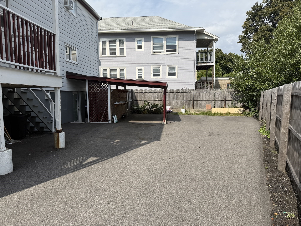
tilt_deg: -2.5
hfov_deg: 71.6
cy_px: 113
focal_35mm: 24
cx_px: 150
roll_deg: +0.0
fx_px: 209
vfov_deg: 56.8
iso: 80
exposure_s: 1/4975
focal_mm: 6.76
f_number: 1.78
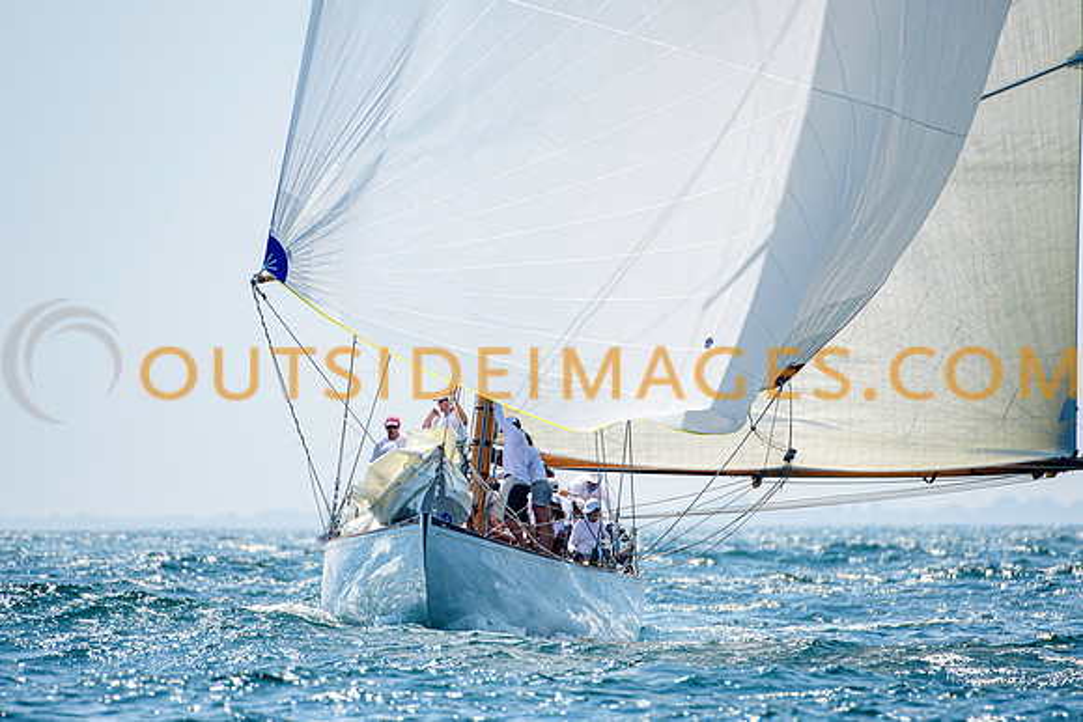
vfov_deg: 2.2
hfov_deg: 3.3
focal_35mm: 622
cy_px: 361
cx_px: 542
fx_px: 18713
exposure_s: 1/4000
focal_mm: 400
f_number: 5
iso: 400
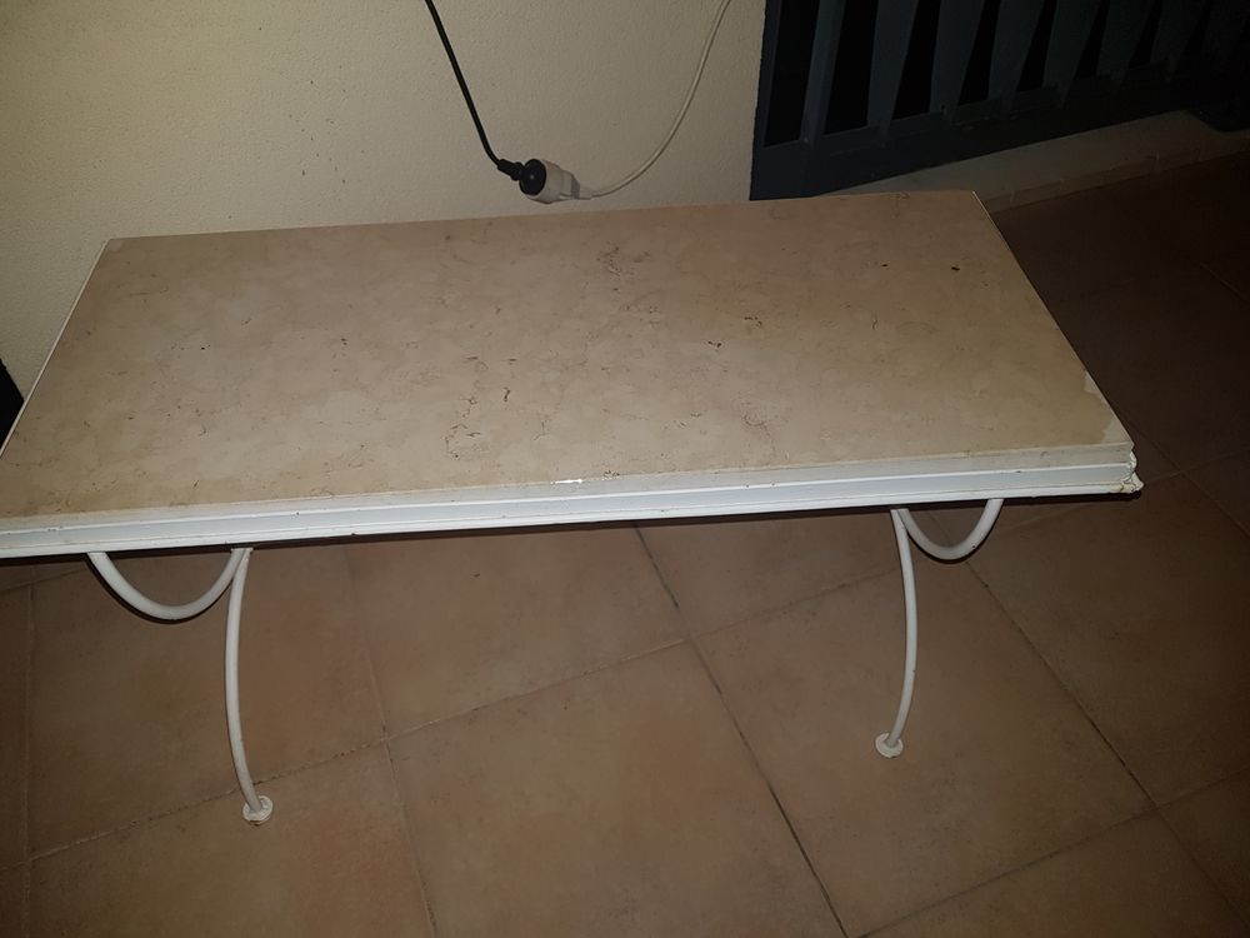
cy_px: 469
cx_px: 625
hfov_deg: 67.3
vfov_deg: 53.1
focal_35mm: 26
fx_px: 939
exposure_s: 1/50
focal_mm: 4.2
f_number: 1.7
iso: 80
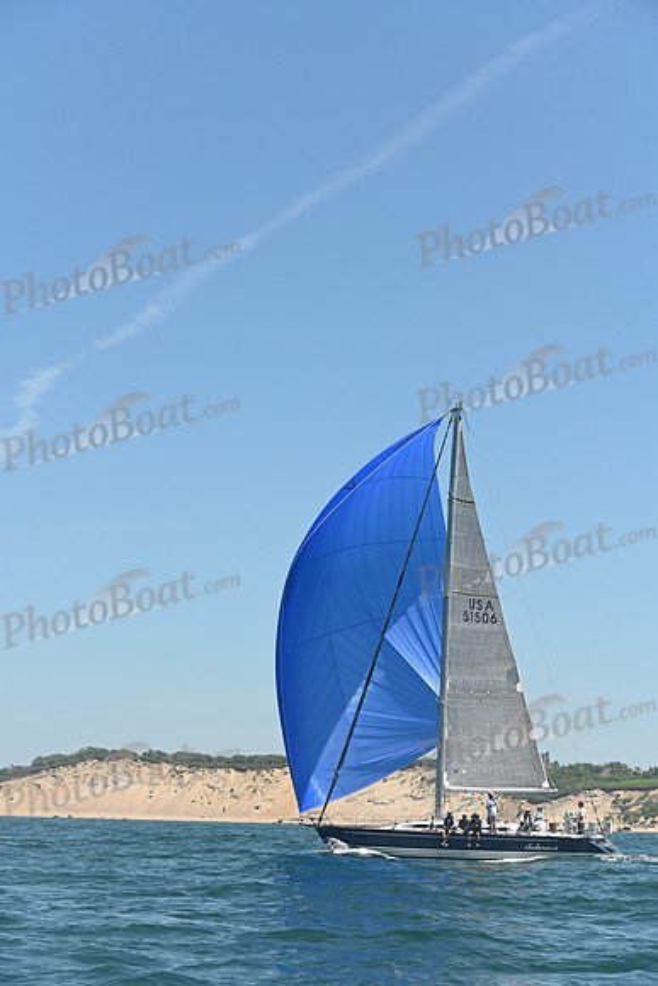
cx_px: 329
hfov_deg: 19.5
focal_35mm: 70
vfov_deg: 28.8
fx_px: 1918
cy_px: 493
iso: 320
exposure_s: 1/1000
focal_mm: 70
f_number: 6.3
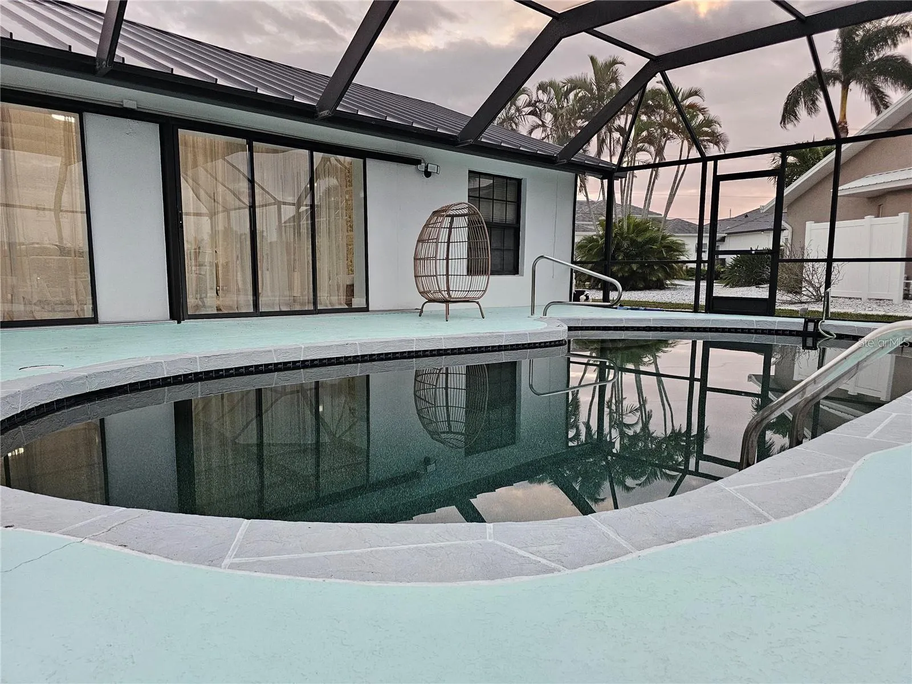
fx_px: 606
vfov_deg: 58.9
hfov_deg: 73.9
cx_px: 456
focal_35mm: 23
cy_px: 342
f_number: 1.7
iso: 320
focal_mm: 6.3
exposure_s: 1/170
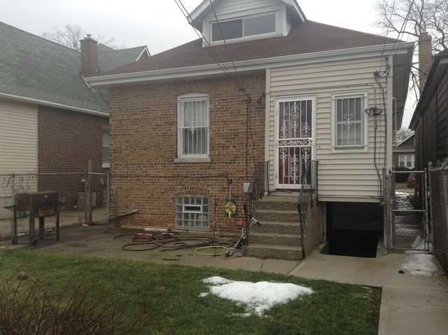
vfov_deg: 42.8
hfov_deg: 55.4
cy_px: 168
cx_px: 224
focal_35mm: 33
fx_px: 426
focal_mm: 3.3
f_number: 2.4
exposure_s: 1/120
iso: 40
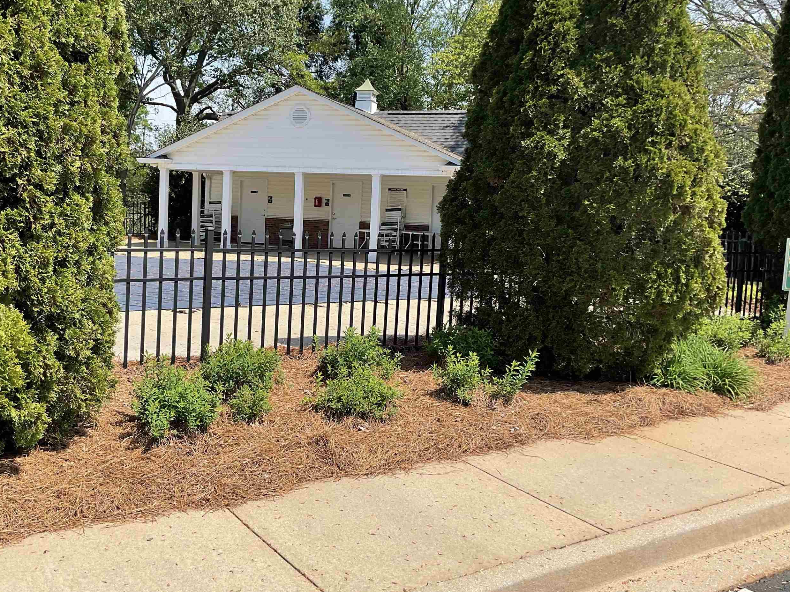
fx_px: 822
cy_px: 264
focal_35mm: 36
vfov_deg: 39.6
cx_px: 314
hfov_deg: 51.0
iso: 16
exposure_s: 1/1311
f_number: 1.8
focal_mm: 3
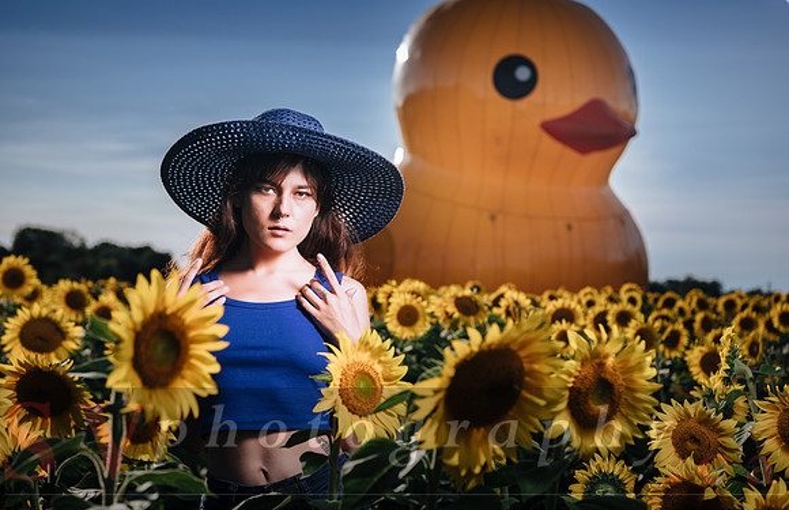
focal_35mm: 71
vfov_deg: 18.8
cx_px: 394
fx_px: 1543
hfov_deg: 28.7
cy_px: 249
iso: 64
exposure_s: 1/250
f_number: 5
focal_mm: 70
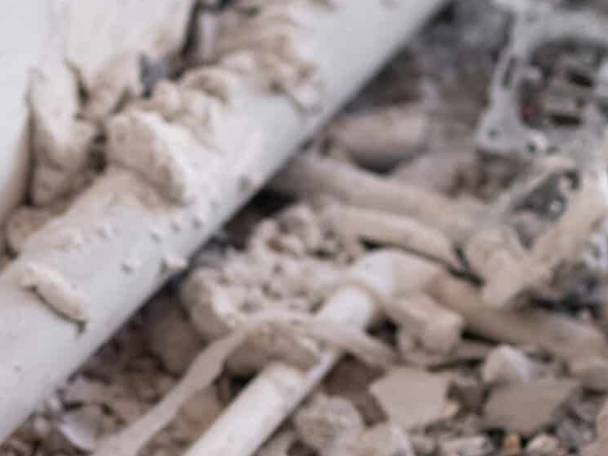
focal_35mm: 279
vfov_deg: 5.3
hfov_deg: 7.1
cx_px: 90
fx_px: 4901
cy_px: 328
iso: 1250
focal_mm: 56
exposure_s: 1/180
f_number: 1.6
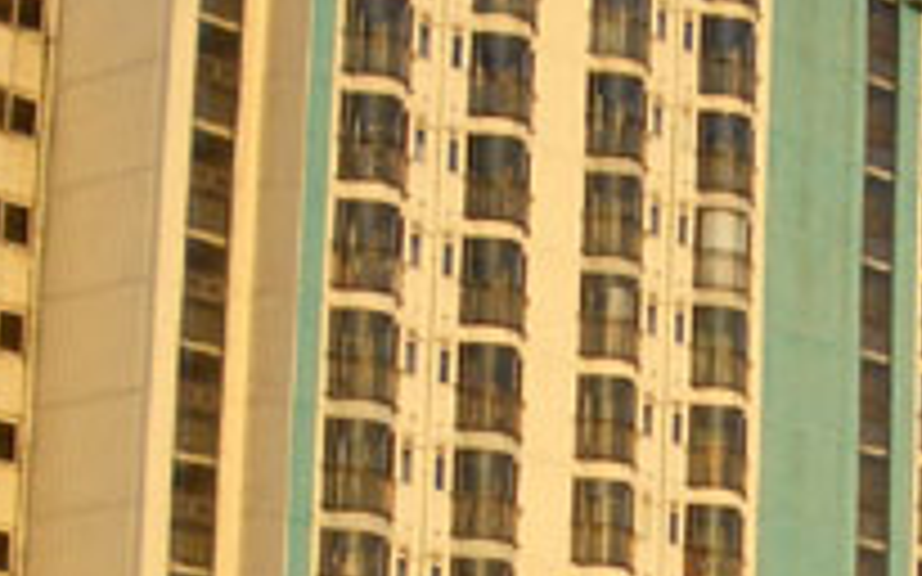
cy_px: 688
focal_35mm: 145
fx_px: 3642
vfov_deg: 8.9
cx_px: 980
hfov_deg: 14.1
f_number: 2.6
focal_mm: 5.8
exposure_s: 1/400
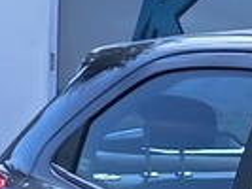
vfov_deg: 5.1
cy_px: 414
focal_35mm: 285
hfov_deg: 6.2
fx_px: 2077
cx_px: 834
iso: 100
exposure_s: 1/532
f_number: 1.75
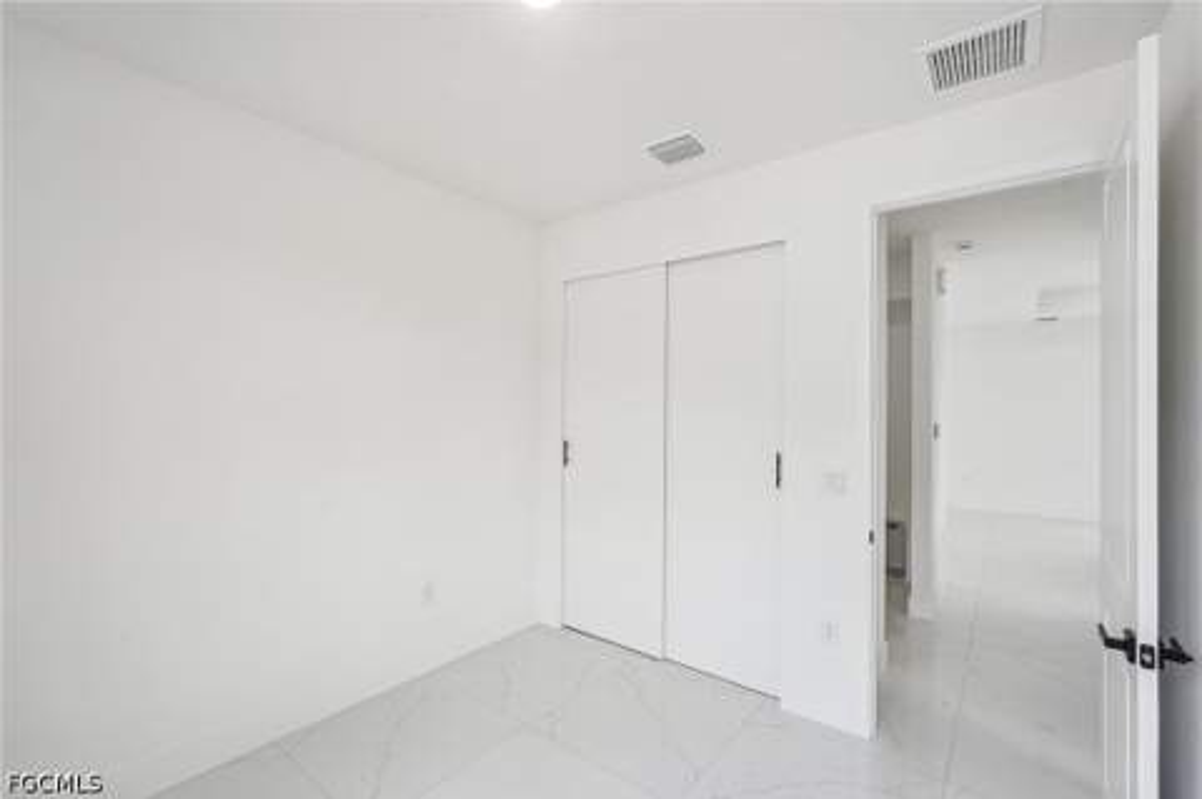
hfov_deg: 96.8
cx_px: 601
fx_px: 534
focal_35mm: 16
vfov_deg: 73.6
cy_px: 400
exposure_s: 1/100
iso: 400
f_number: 8
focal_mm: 16
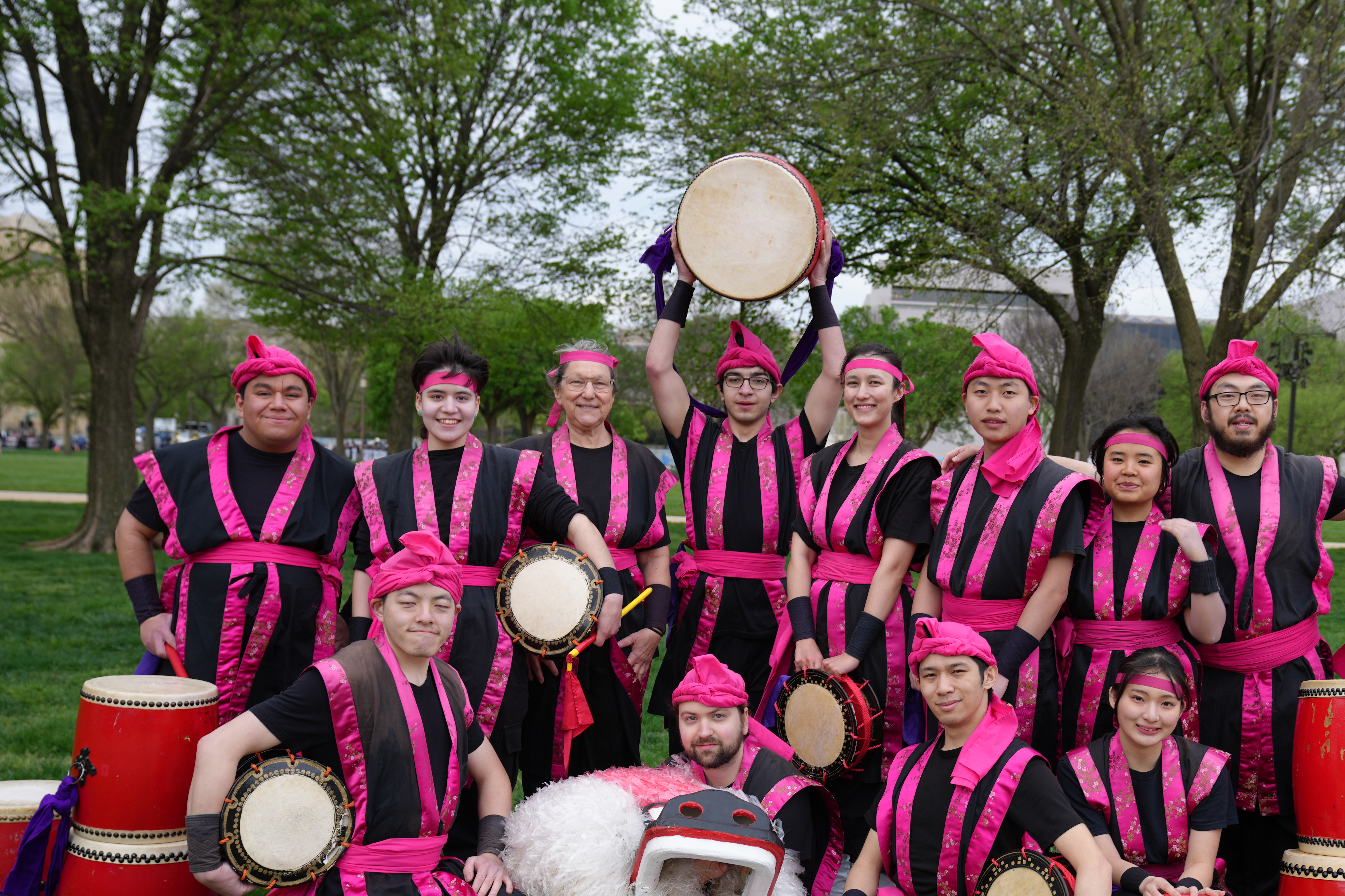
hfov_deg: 42.3
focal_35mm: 46
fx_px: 1718
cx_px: 876
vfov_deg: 29.1
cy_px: 578
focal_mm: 34
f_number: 4
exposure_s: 1/200
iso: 100
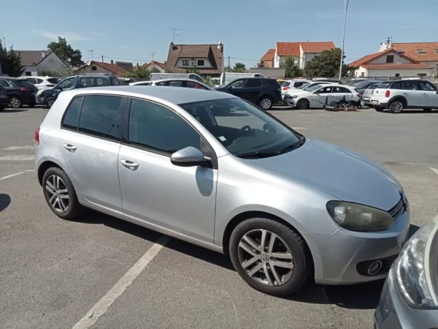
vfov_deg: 49.7
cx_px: 219
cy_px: 164
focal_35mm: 28
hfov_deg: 63.4
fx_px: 354
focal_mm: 3.46
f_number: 2.2
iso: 100
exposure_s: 1/1761
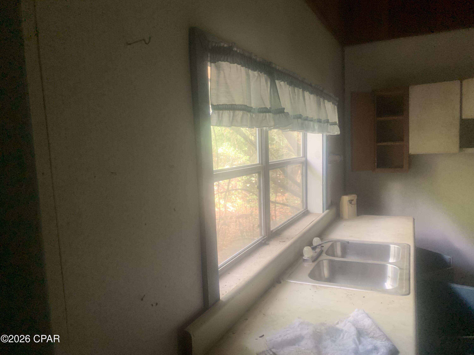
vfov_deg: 53.1
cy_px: 178
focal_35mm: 26
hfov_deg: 67.3
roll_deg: +3.4
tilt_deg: -7.6
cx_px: 237
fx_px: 356
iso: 400
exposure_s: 1/40
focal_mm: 4.25
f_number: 1.8
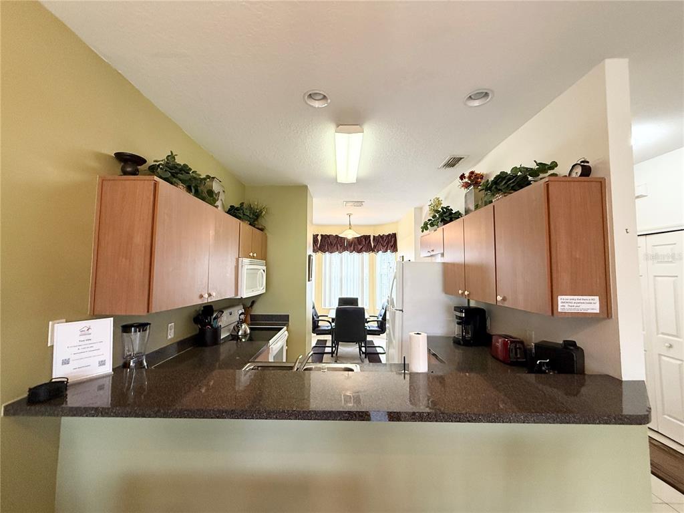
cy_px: 256
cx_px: 342
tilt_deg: +4.1
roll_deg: -0.4
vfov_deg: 85.7
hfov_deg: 102.1
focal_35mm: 14
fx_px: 277
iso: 320
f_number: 2.2
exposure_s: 1/120
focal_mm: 2.22
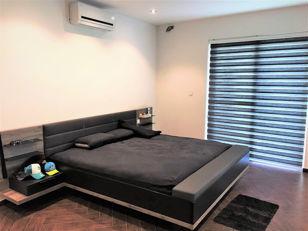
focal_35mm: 29
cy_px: 116
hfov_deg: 61.7
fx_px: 258
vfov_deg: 48.2
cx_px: 154
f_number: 2.2
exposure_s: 1/25
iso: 200
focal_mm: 4.15
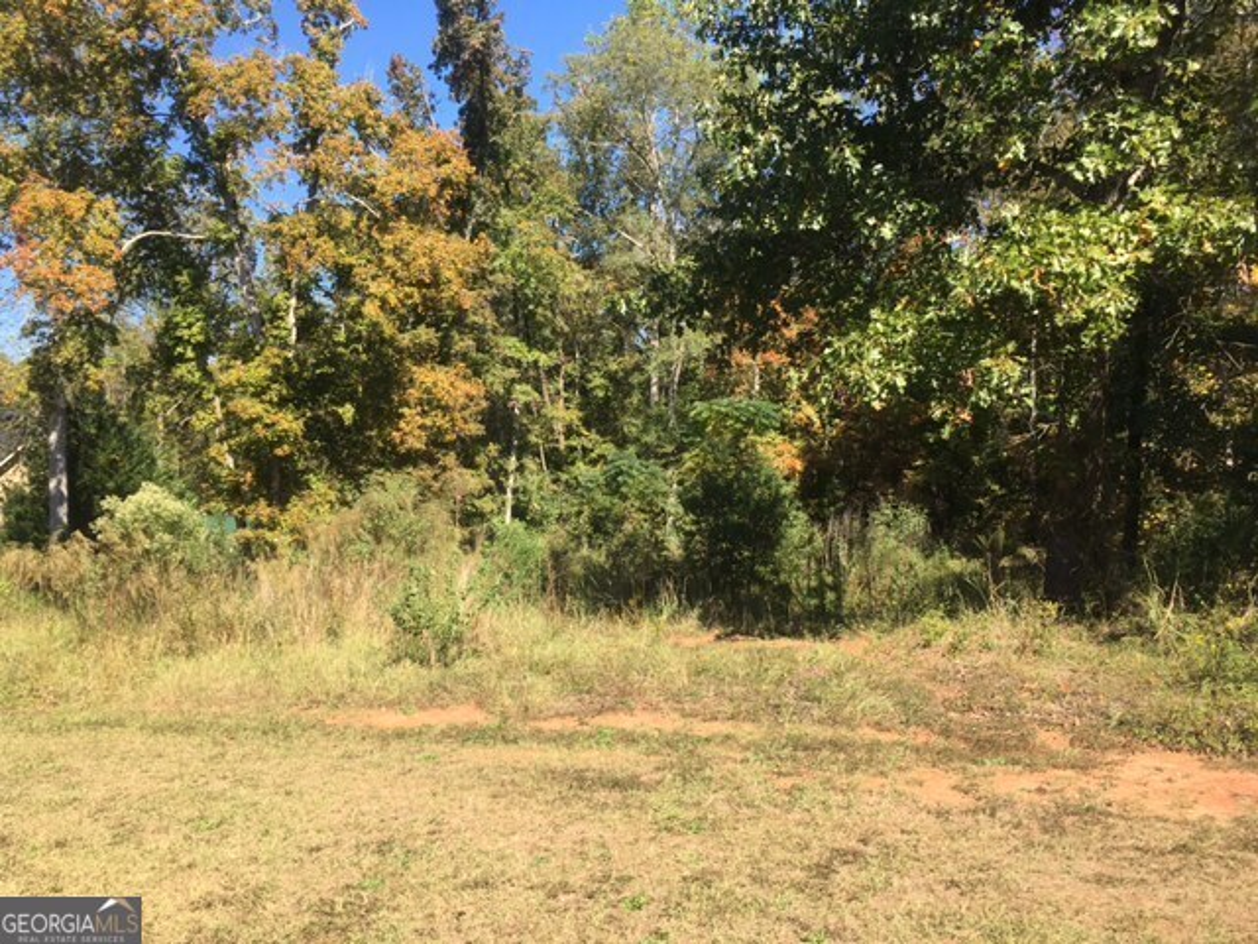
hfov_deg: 61.7
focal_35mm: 29
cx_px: 629
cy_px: 472
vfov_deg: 48.2
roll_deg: -0.9
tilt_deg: -0.2
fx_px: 1054
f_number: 2.2
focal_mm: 4.15
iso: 25
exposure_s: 1/610
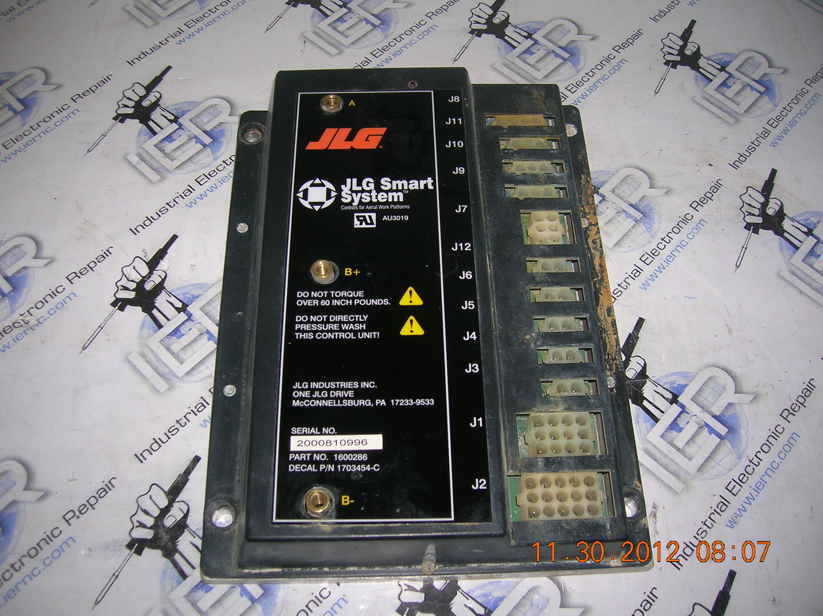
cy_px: 308
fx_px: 808
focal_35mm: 34
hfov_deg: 54.0
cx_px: 412
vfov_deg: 41.7
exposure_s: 1/60.1
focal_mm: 5.7
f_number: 2.9
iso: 50
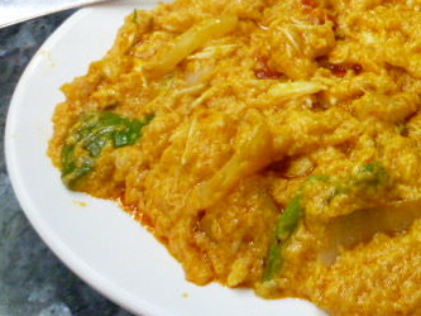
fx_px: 584
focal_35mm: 48
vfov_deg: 29.6
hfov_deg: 36.6
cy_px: 66
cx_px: 396
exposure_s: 1/20
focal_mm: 4.5
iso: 400
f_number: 2.8
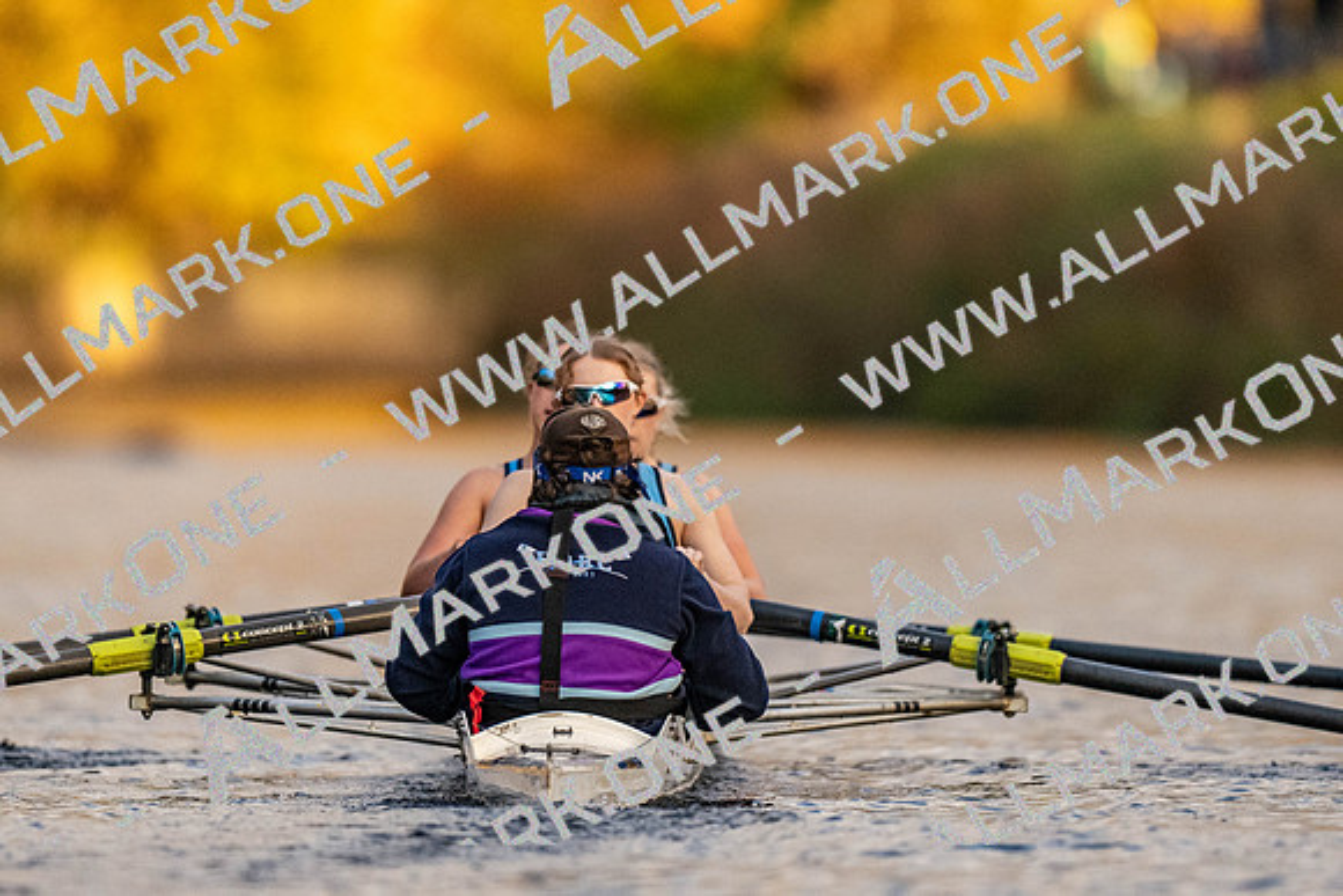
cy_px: 448
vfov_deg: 1.5
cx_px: 672
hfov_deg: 2.3
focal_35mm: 900
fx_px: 33599
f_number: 4
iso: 2800
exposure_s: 1/2500
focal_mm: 600
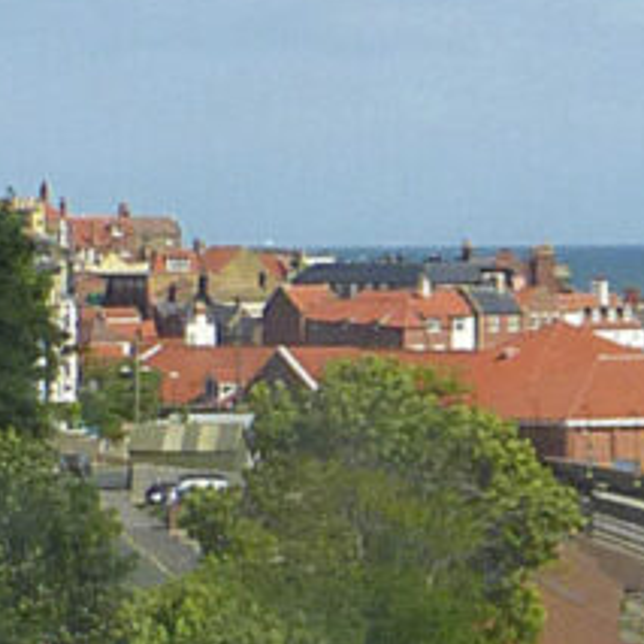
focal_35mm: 282
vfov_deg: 6.2
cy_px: 457
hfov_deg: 6.2
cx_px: 641
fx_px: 5936
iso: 100
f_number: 3.7
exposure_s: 1/1300
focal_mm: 6.1
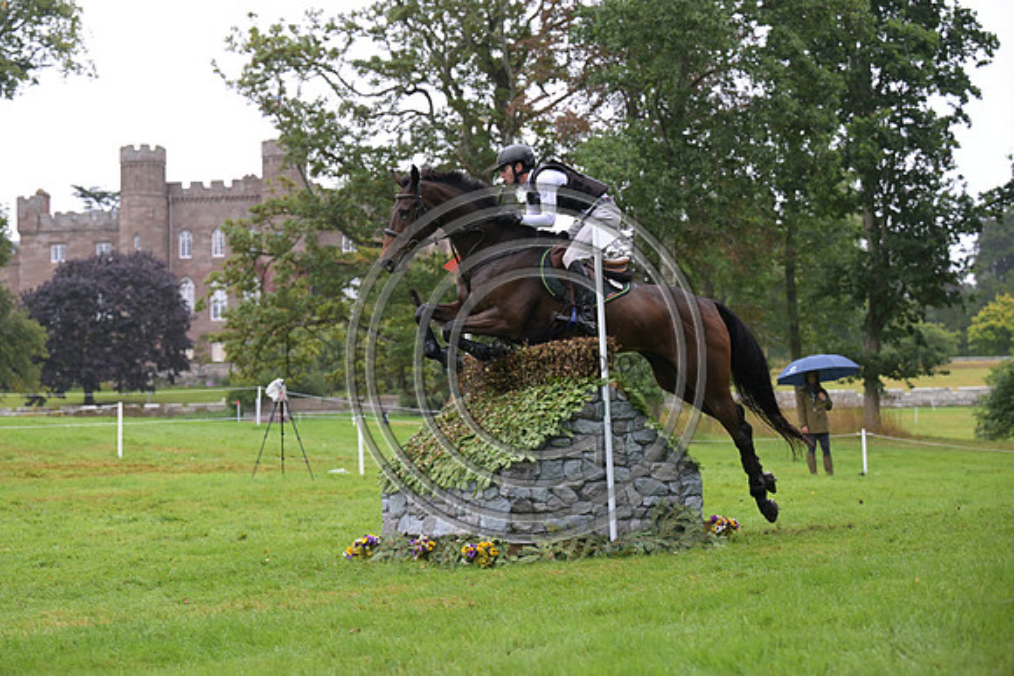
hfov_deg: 23.1
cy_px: 338
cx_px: 507
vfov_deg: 15.5
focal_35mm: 88
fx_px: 2479
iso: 800
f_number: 4
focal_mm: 88
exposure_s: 1/1250
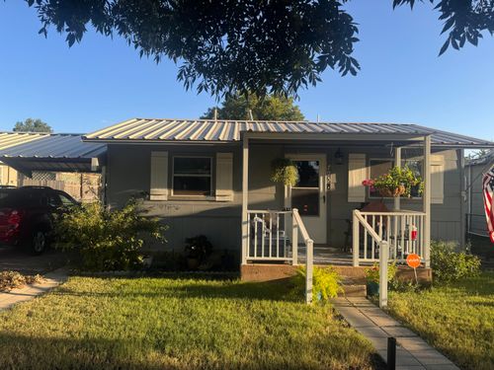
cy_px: 185
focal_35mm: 24
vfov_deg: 56.8
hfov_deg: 71.6
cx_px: 247
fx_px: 343
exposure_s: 1/1311
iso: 80
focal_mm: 6.76
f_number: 1.78
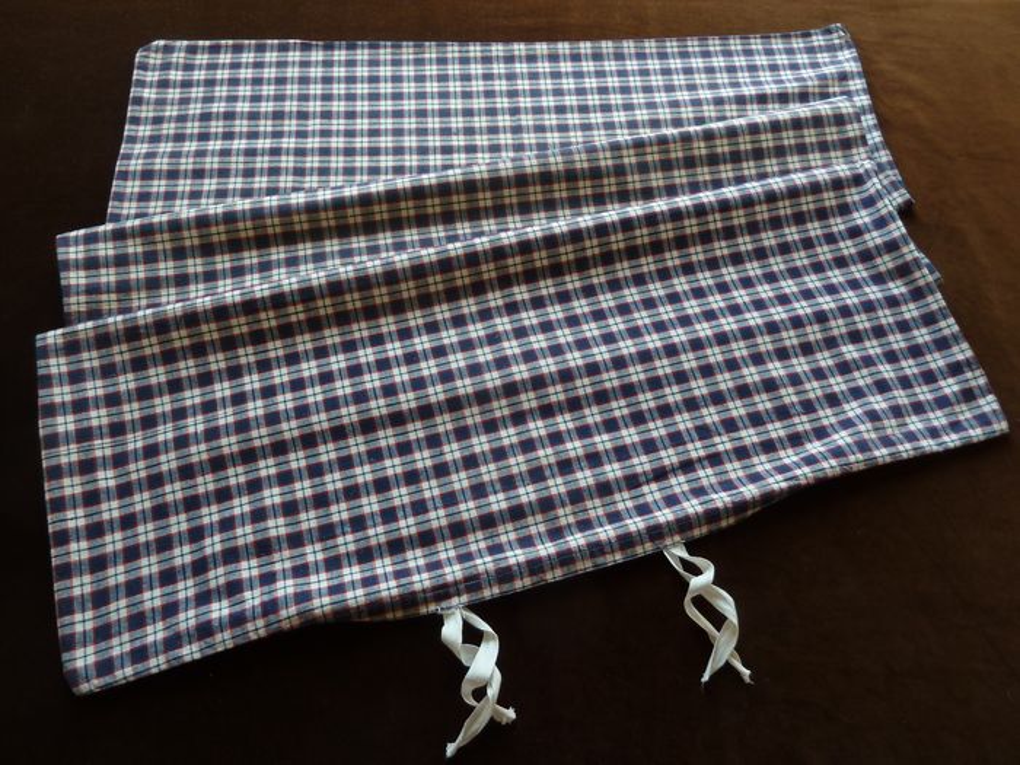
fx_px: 737
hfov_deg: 69.4
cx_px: 510
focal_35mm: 25
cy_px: 382
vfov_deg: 54.9
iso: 80
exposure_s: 1/30
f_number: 3.3
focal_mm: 4.1
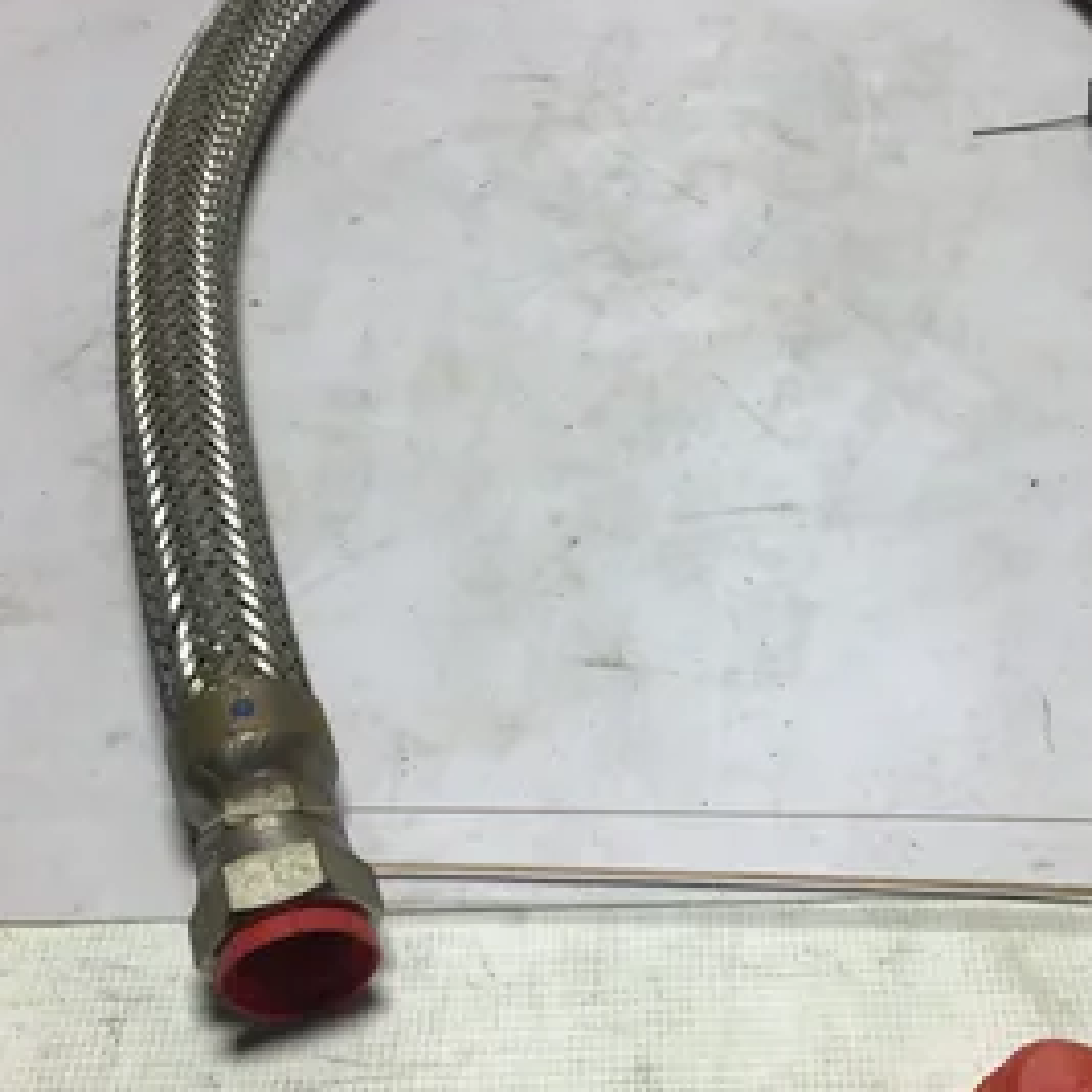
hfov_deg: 40.7
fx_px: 1463
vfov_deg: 40.9
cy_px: 593
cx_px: 663
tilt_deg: -50.1
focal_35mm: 41
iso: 25
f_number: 2.4
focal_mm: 3.3
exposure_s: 1/170
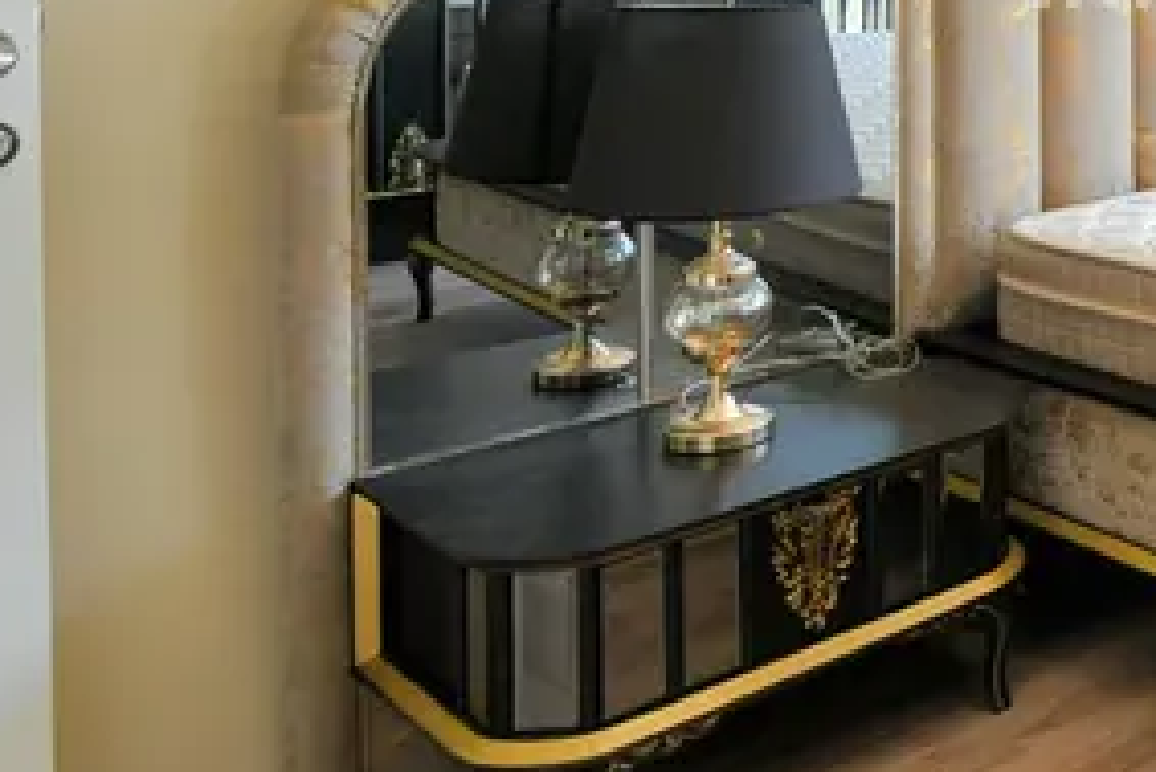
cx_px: 1507
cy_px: -139
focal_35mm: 45
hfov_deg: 32.5
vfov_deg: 26.7
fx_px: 1446
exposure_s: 1/60
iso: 110
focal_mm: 10
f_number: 8
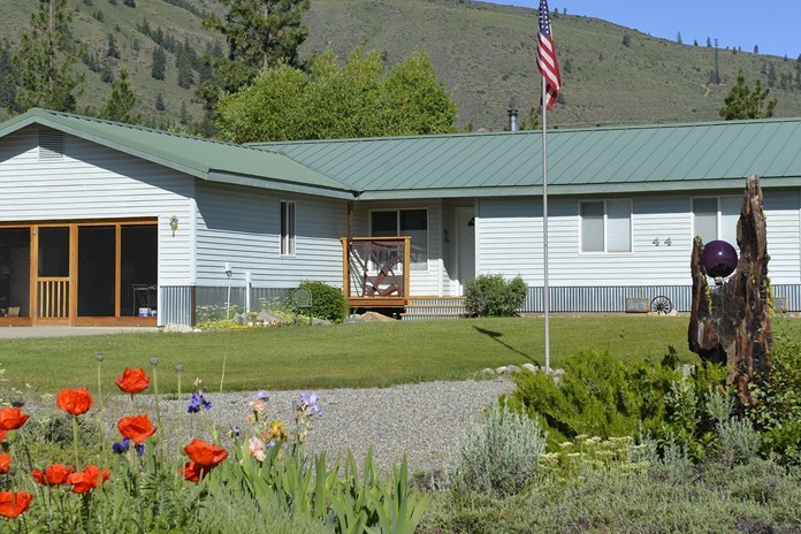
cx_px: 402
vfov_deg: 17.5
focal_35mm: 78
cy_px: 247
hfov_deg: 26.0
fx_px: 1735
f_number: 9
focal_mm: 50
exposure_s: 1/320
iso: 100
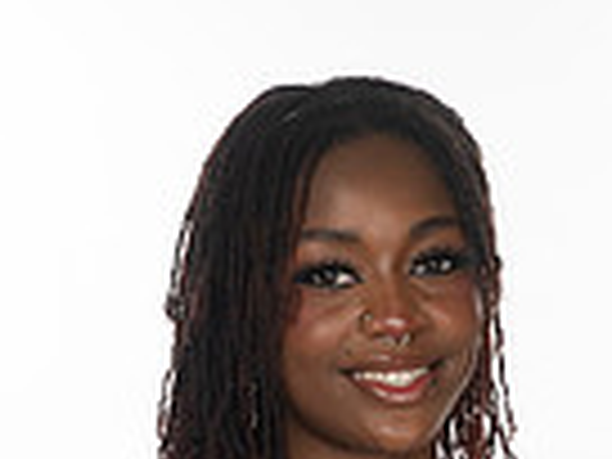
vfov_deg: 6.6
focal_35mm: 217
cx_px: 400
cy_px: 1008
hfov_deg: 9.1
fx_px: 3836
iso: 800
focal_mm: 68
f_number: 7.1
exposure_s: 1/320
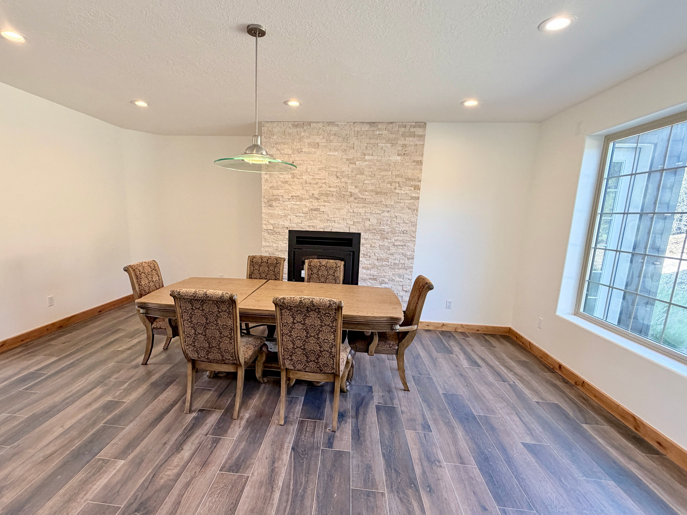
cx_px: 316
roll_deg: +1.0
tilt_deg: -12.0
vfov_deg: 78.0
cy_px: 274
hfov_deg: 94.3
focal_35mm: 16
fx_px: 318
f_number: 2.2
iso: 160
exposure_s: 1/120
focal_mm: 2.22
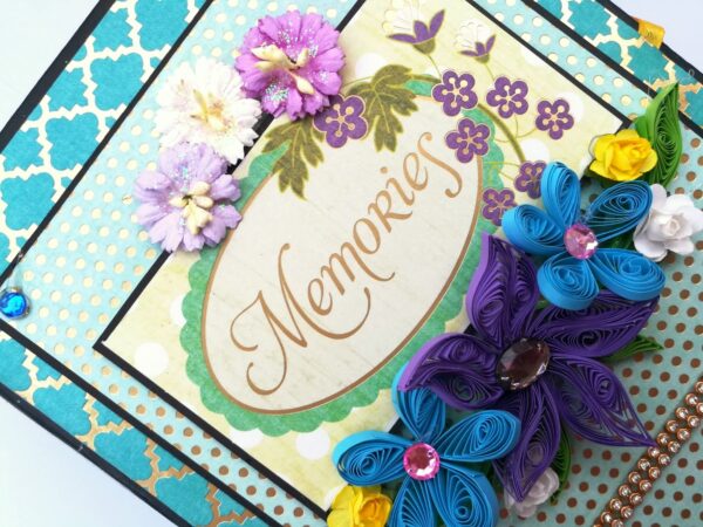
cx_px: 352
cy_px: 264
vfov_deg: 53.1
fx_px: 528
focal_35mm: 26
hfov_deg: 67.3
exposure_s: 1/50
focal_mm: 3.83
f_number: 2.2
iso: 80
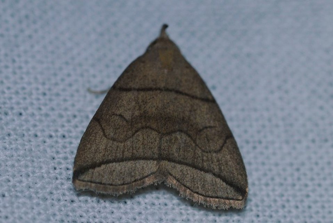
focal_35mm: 158
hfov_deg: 13.0
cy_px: 112
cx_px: 166
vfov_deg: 8.7
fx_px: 1458
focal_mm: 105
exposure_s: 1/30
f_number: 10
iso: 640
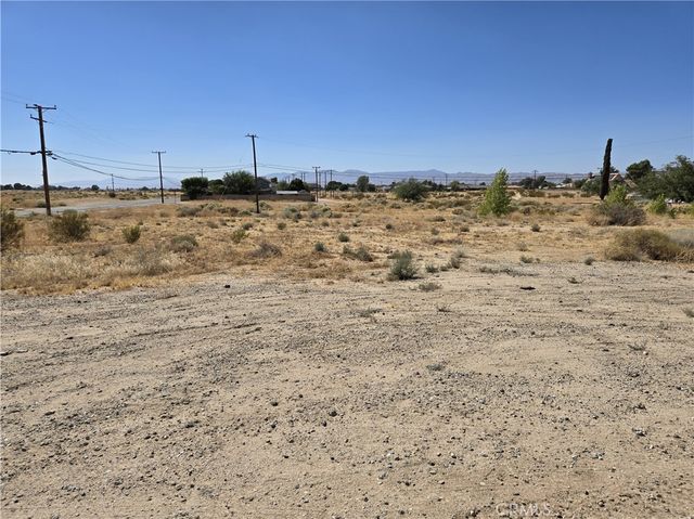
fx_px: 461
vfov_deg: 58.8
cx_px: 347
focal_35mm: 23
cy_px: 260
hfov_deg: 74.0
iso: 25
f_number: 1.8
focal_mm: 5.4
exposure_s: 1/3336
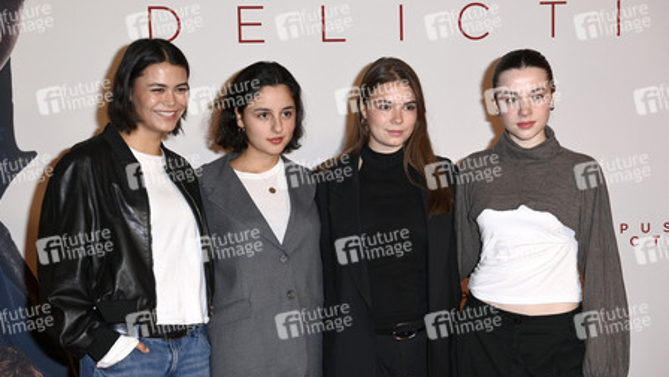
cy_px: 209
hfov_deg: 35.4
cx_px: 334
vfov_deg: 20.4
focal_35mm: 59
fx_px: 1047
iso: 500
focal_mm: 56
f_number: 6.3
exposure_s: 1/320
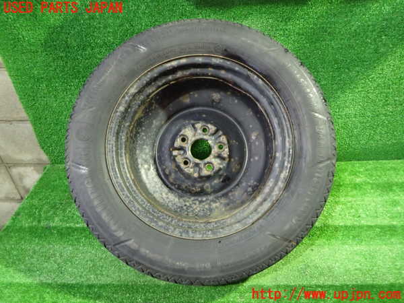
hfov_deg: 69.4
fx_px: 292
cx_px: 202
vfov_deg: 54.9
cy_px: 152
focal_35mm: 25
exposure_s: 1/20
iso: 800
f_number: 2
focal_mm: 4.5
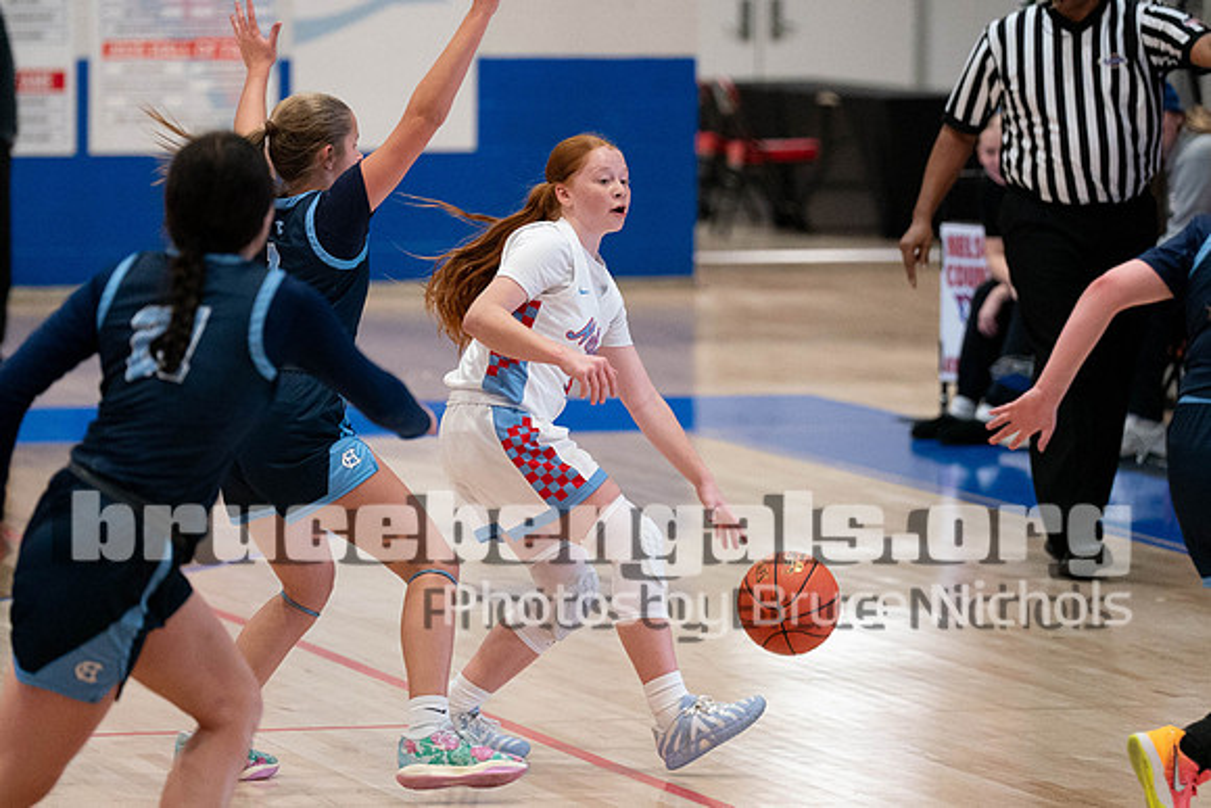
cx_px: 599
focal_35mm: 276
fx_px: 9281
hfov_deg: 7.5
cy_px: 277
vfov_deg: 5.0
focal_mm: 170
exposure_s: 1/1000
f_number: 2.8
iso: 3200
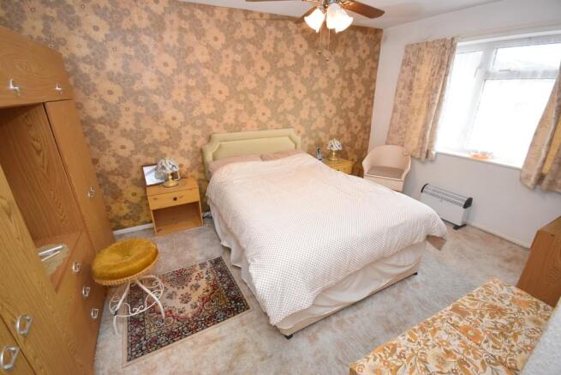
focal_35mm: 15
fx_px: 234
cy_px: 188
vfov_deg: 77.4
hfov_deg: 100.4
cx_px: 280
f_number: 4
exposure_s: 1/60
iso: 1800
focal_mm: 10
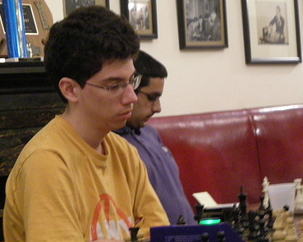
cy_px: 119
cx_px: 118
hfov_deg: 12.0
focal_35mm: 161
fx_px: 1443
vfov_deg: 9.6
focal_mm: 17.1
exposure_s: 1/6.3
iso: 400
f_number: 4.7
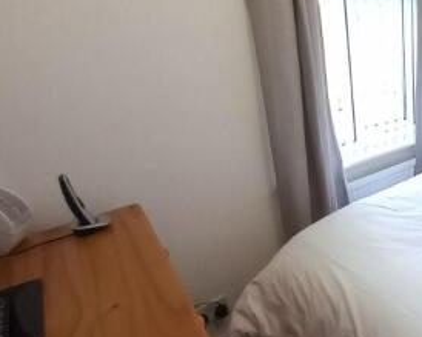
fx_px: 337
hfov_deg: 51.5
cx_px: 421
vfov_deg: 52.9
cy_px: 139
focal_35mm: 27
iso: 125
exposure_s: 1/50
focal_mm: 1.13
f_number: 2.2
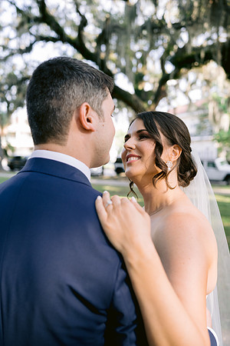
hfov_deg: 37.9
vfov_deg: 54.4
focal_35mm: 35
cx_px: 115
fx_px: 335
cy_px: 173
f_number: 2.8
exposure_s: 1/250
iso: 250
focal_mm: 35
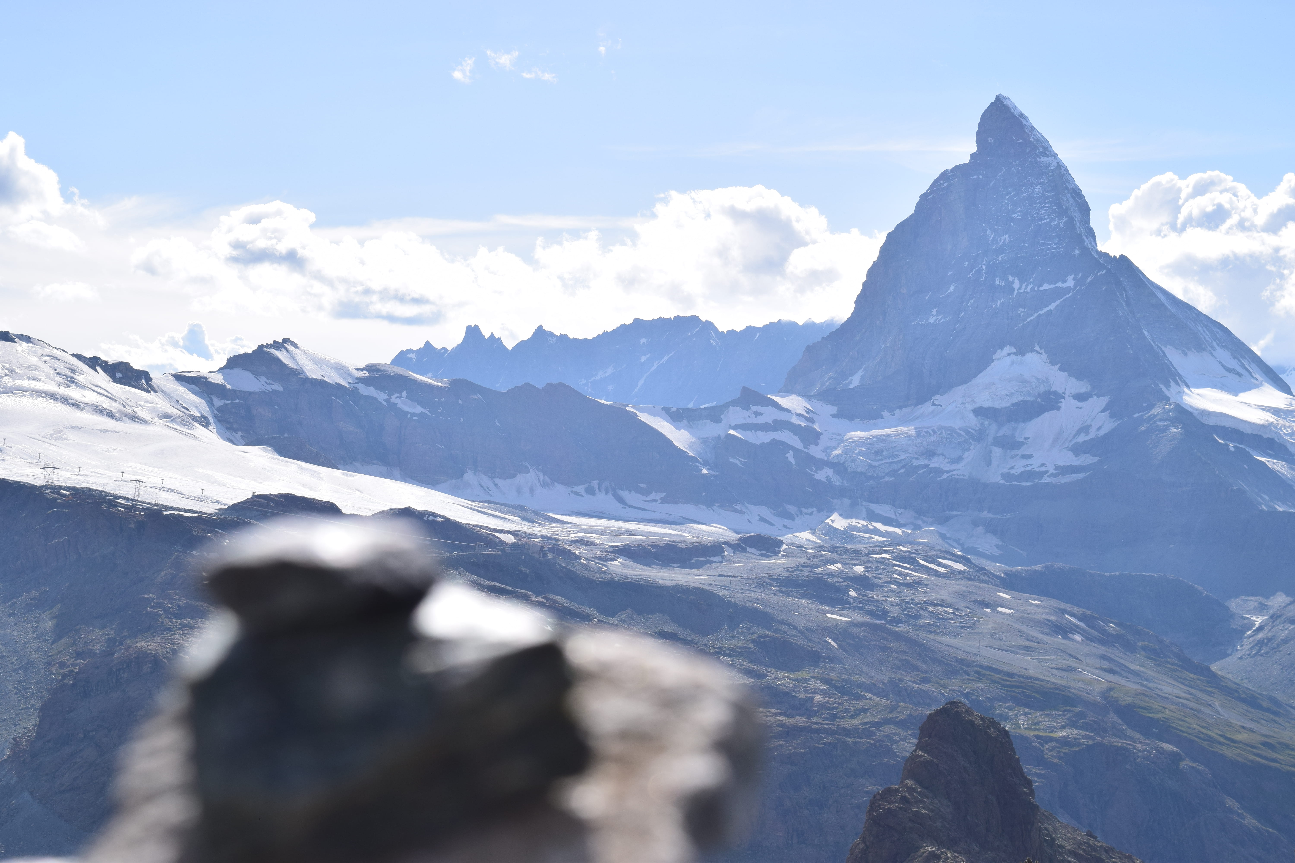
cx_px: 648
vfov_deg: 18.9
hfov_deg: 28.1
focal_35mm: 72
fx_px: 2590
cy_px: 432
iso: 250
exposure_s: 1/500
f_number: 11
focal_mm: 48
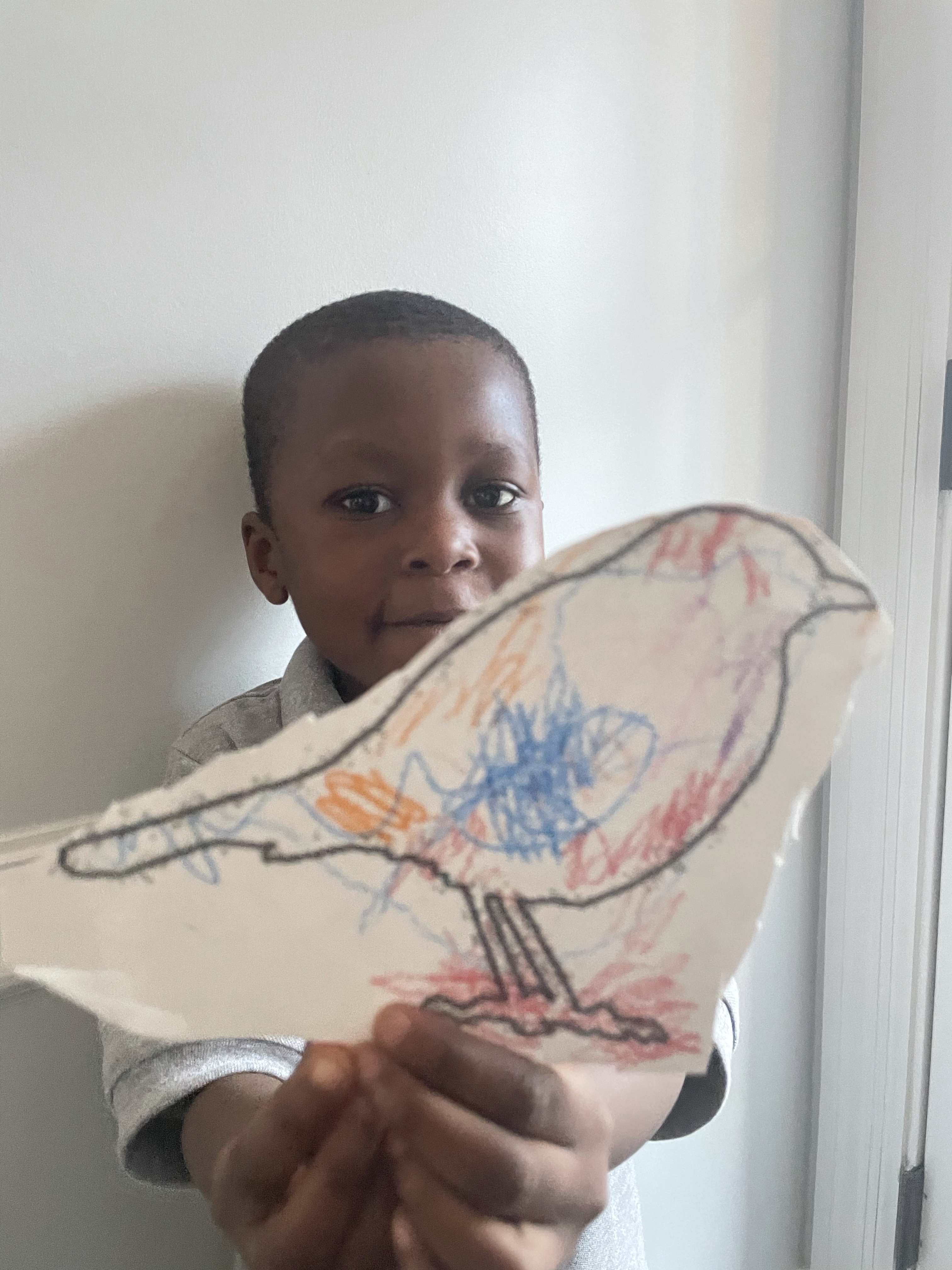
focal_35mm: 26
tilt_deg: -8.9
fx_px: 953
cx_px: 476
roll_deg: +1.0
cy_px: 635
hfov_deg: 53.1
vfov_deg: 67.3
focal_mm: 4.2
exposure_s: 1/32
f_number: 1.6
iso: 640
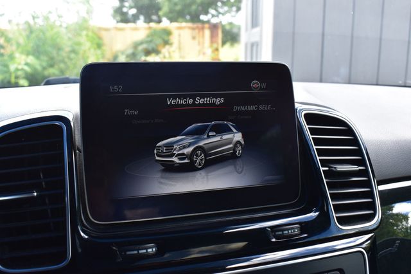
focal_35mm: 38
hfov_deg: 51.3
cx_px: 206
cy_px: 137
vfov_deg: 35.5
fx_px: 428
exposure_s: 1/50
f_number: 8
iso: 400
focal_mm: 25
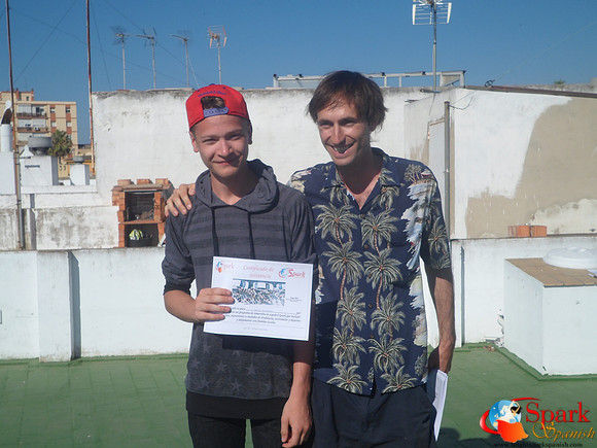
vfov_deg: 34.3
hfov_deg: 44.8
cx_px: 298
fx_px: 724
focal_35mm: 42
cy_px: 224
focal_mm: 7.8
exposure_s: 1/180
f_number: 11.9
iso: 80
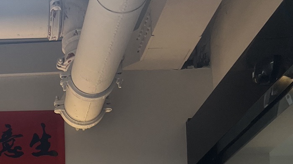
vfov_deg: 13.4
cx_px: -21
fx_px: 629
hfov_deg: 24.6
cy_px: 299
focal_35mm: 81
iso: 80
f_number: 1.6
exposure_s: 1/100
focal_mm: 5.1
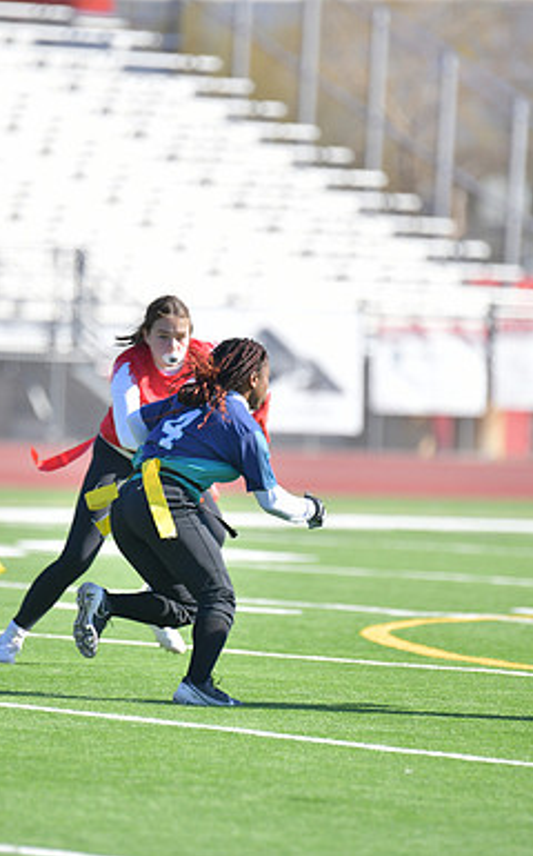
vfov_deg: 5.1
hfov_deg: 3.2
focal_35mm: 415
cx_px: 200
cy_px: 428
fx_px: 9663
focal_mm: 270
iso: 400
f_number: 2.8
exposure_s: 1/4000
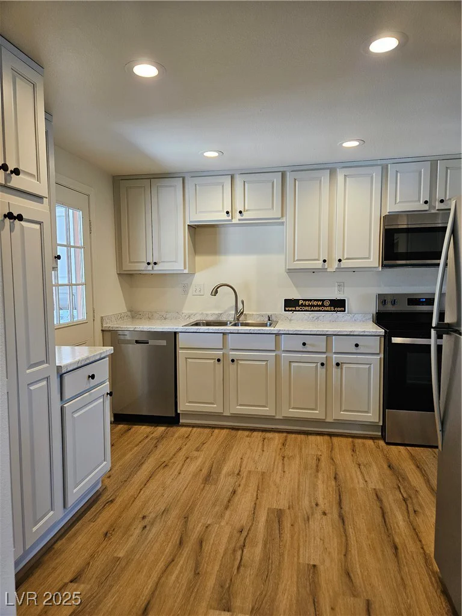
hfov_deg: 58.9
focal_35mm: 23
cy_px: 308
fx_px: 409
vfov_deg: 73.9
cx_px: 231
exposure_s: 1/120
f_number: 1.8
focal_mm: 5.4
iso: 200
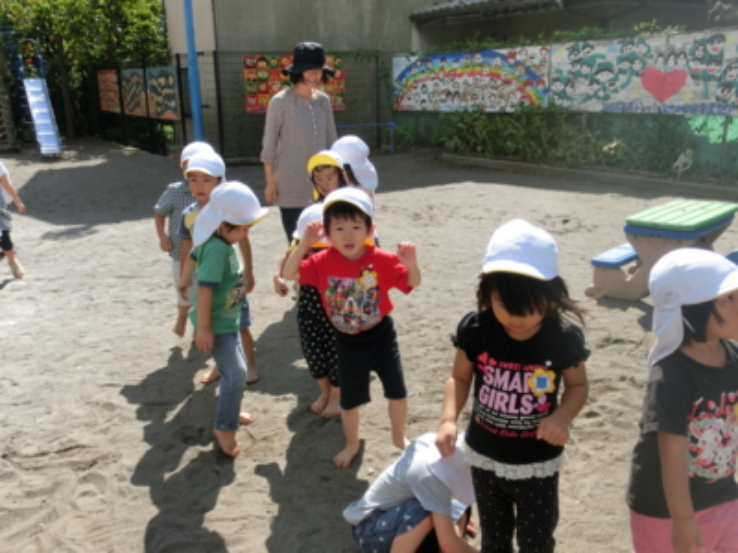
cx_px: 369
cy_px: 276
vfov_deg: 42.9
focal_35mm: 33
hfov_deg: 55.4
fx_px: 704
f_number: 3.7
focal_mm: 5.93
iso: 80
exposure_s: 1/640
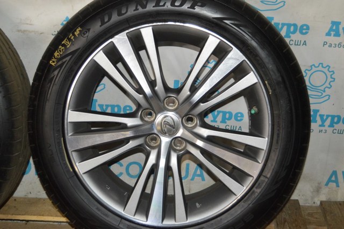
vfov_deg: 23.7
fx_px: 544
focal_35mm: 57
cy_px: 114
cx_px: 172
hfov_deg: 35.1
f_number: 4.8
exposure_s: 1/60
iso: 1800
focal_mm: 38
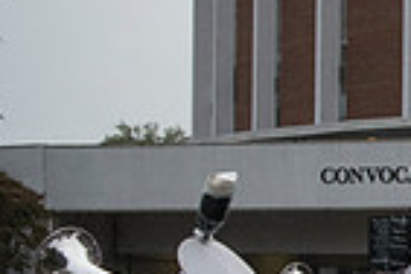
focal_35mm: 156
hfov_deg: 11.6
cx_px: 877
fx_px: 1781
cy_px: 343
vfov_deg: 8.7
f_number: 3.5
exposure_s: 1/3200
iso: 1600
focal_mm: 32
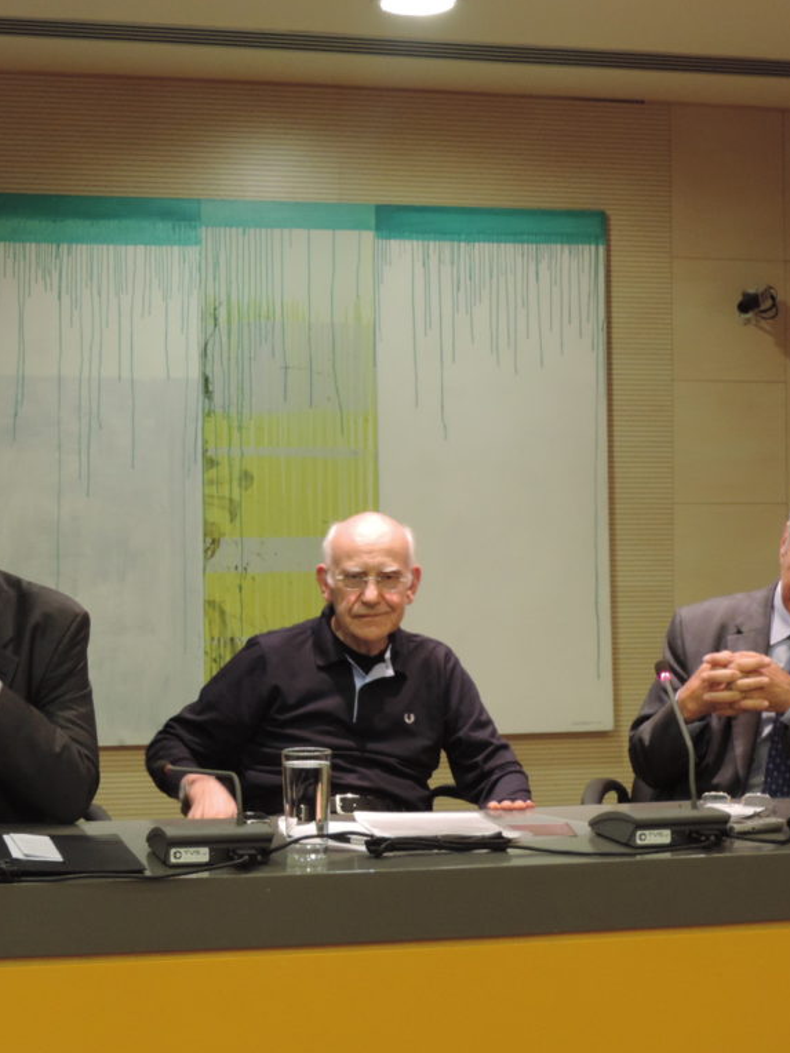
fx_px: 1917
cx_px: 259
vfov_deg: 30.7
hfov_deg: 23.2
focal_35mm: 63
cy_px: 526
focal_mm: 8.3
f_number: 3.5
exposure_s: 1/25
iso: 400
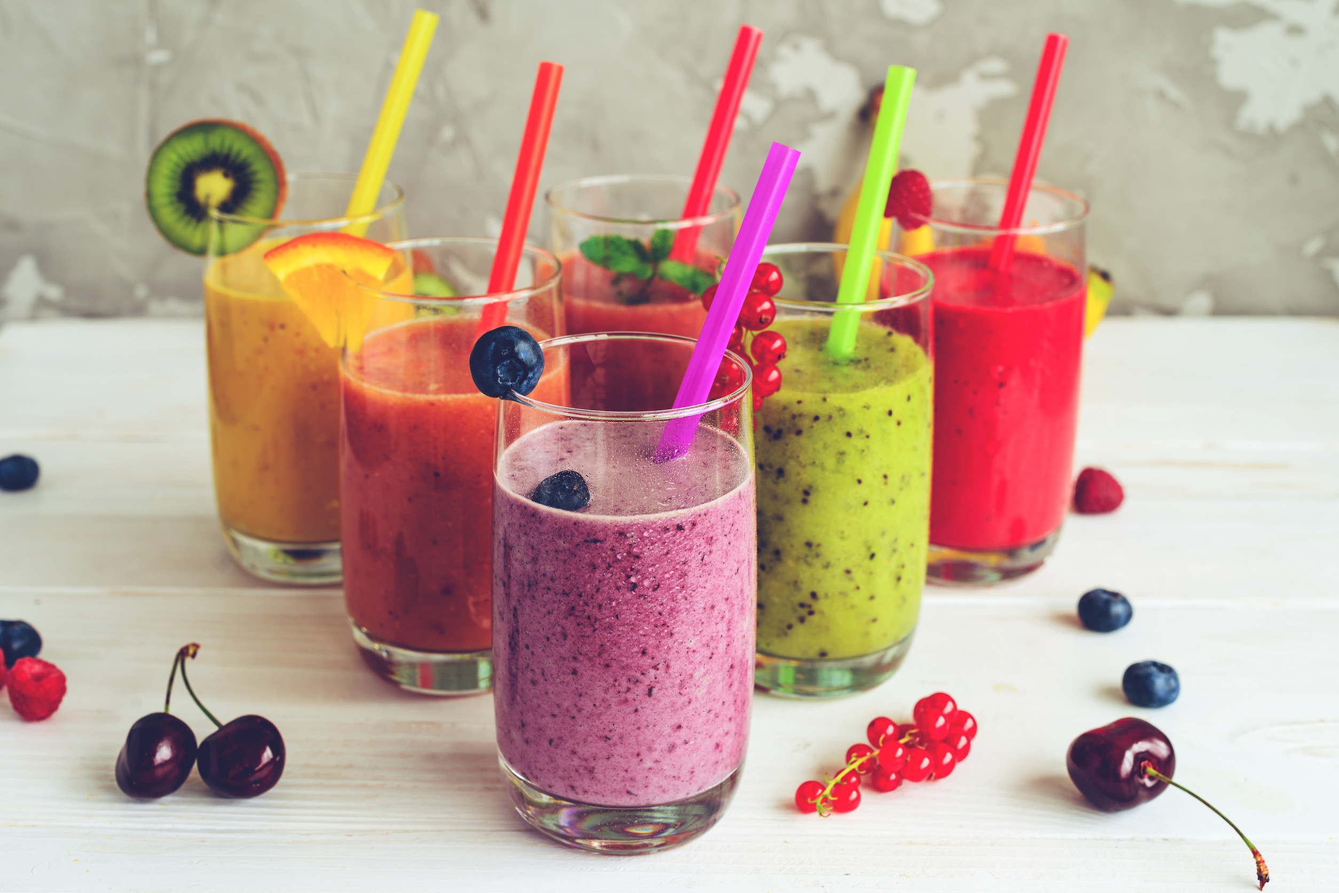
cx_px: 670
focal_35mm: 50
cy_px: 446
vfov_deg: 27.0
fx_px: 1860
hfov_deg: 39.6
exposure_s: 1/15
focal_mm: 50
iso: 100
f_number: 9
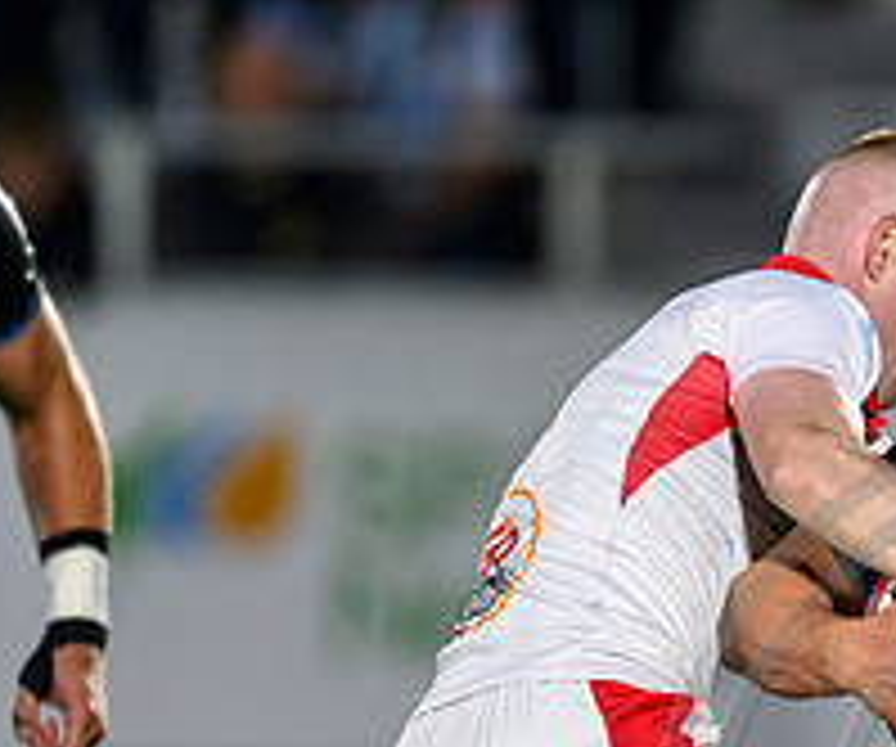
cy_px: 543
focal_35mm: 2310
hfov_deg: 0.8
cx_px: 988
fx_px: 62291
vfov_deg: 0.7
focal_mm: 560
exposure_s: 1/1250
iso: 4000
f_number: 4
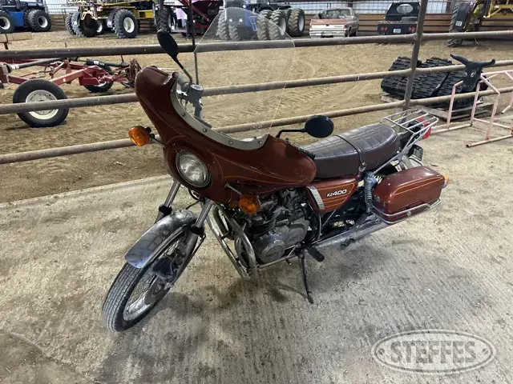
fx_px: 356
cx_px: 256
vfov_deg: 56.8
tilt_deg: -25.9
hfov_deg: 71.6
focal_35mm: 24
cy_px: 192
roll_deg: +0.2
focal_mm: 6.86
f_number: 1.78
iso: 500
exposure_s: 1/60
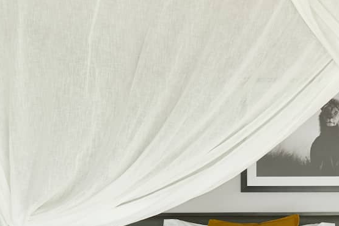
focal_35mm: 107
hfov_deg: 18.6
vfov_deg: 12.6
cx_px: 346
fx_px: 1008
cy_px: 251
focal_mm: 29
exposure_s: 4
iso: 100
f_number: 13
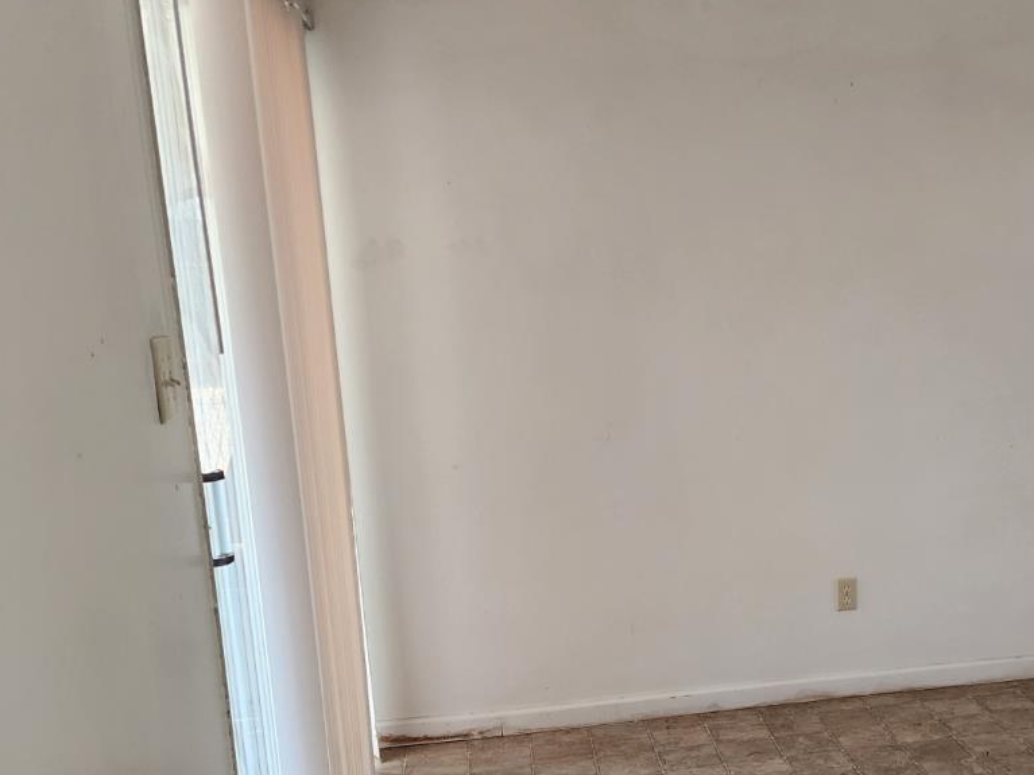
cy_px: 574
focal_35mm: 45
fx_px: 1344
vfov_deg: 31.6
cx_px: 891
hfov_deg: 39.6
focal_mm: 6.4
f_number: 1.8
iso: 320
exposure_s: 1/120
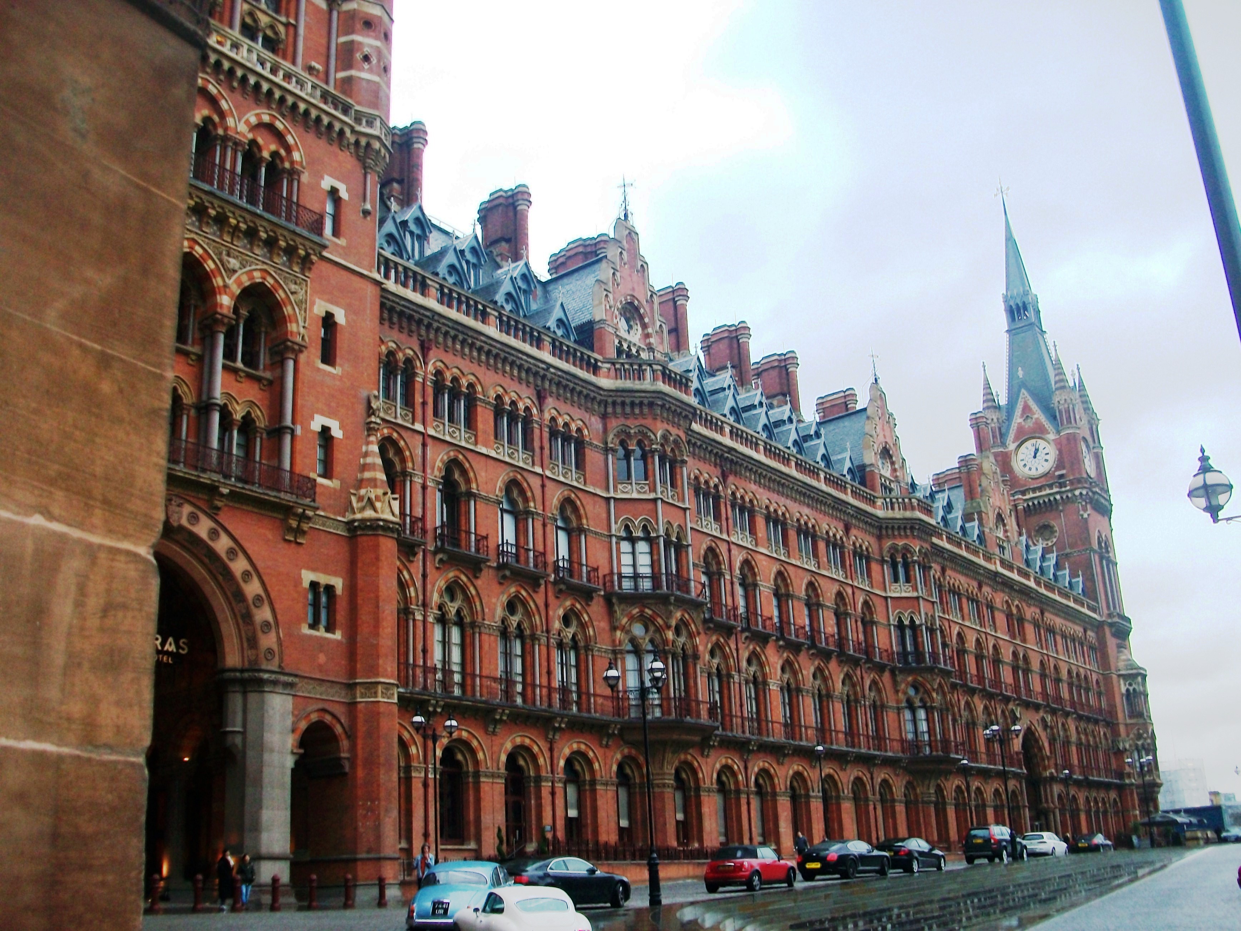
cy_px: 466
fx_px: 1219
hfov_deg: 54.0
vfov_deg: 41.8
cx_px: 620
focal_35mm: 34
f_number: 2.8
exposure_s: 1/100
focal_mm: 5.7
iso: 80
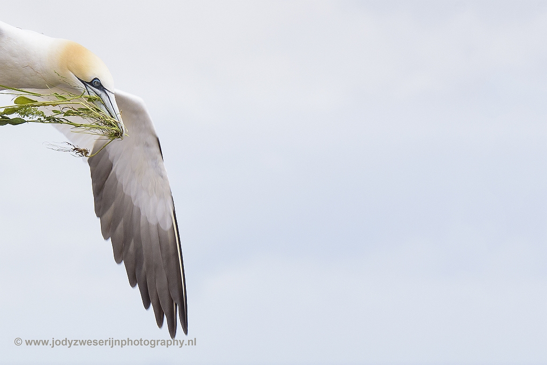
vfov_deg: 7.4
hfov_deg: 11.1
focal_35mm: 185
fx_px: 2811
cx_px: 274
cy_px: 182
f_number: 8
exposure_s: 1/1000
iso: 640
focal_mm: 185
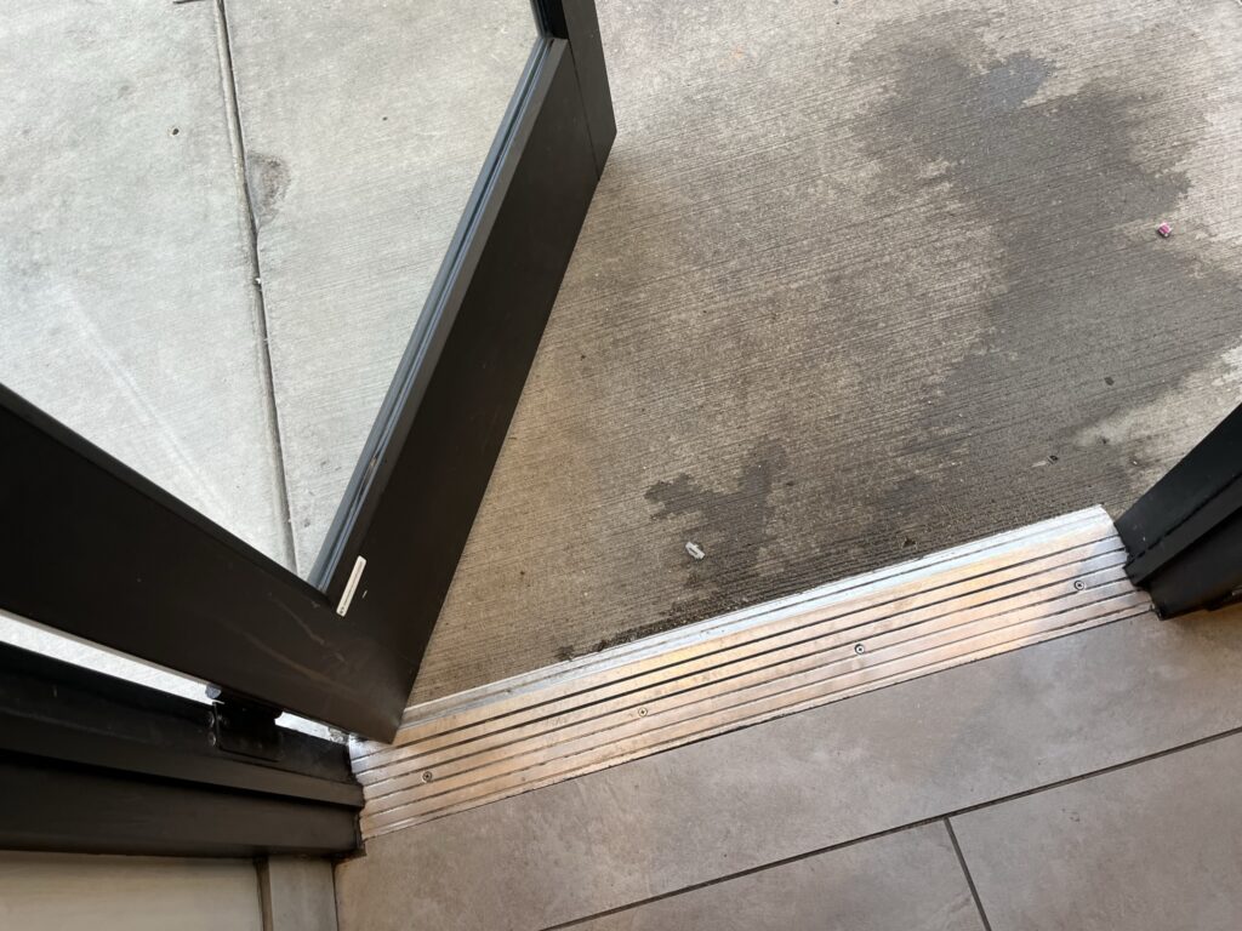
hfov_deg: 67.3
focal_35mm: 26
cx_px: 621
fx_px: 933
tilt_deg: -64.2
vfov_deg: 53.1
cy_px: 466
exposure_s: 1/100
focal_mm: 5.1
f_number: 1.6
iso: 80
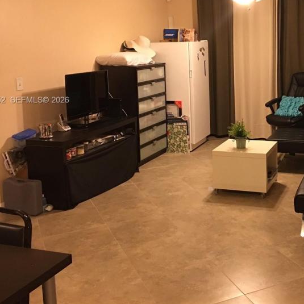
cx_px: 236
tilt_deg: -6.4
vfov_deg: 36.4
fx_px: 457
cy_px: 101
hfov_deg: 35.8
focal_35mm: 46
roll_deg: +1.0
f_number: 2.2
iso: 80
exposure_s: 1/10
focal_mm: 4.15
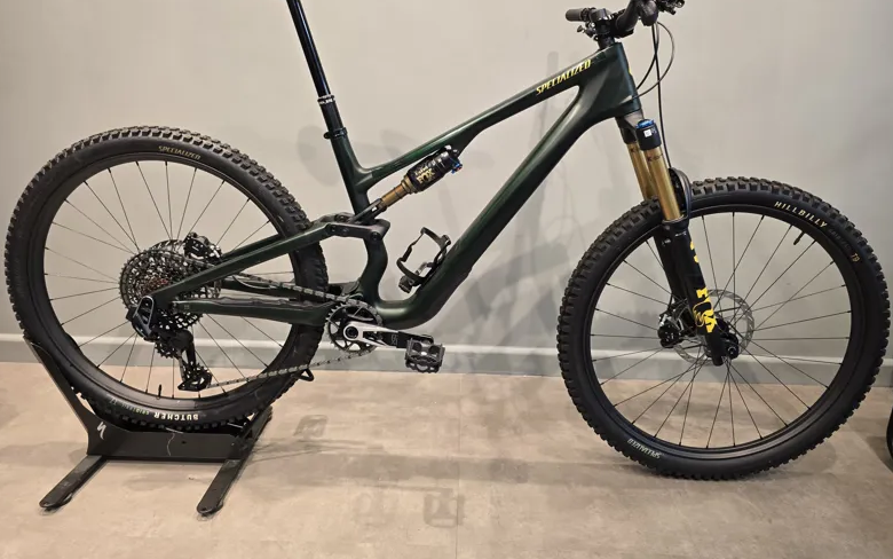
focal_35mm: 25
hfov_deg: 72.5
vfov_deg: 49.2
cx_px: 450
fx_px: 609
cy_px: 245
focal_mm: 6.3
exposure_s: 1/50
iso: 125
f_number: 1.7
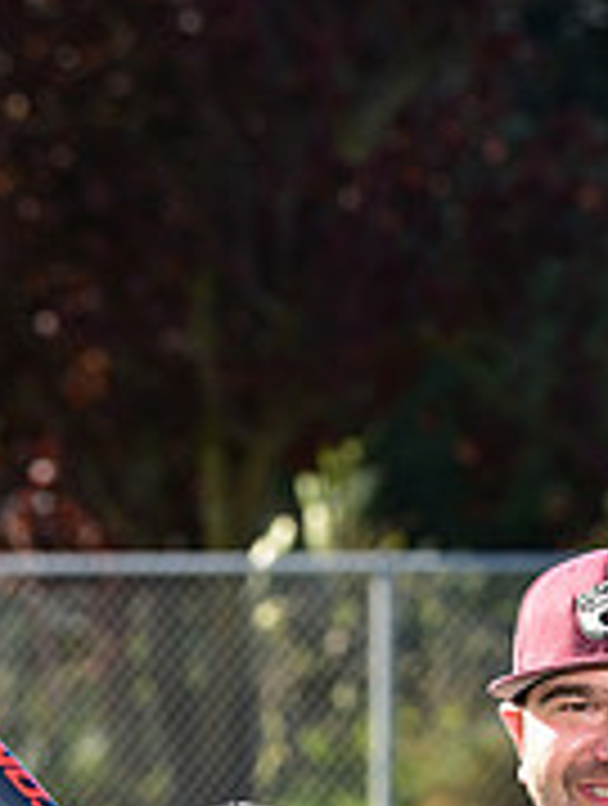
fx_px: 7981
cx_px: 597
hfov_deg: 4.4
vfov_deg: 5.7
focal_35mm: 342
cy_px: 1148
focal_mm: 110
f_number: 5
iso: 80
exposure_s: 1/200
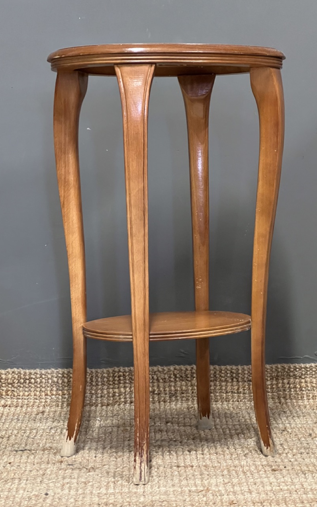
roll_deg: +1.6
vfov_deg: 25.2
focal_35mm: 82
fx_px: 1134
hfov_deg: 15.9
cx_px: 164
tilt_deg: -5.0
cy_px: 253
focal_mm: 9
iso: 800
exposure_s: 1/25
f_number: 2.8
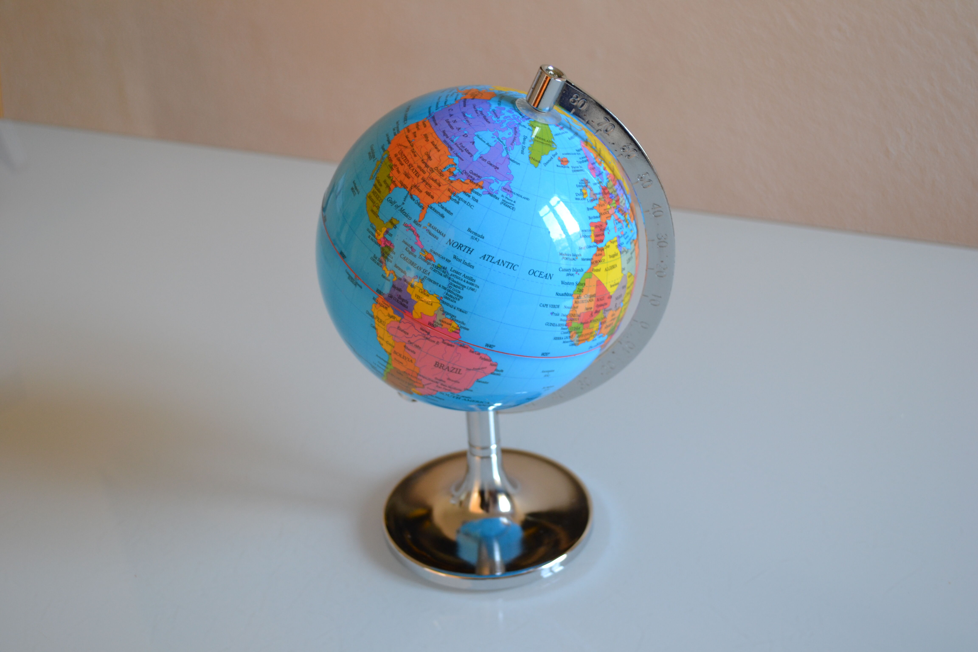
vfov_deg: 28.1
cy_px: 326
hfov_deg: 41.1
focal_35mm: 48
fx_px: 1304
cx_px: 489
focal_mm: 32
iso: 400
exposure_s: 1/30
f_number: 4.8
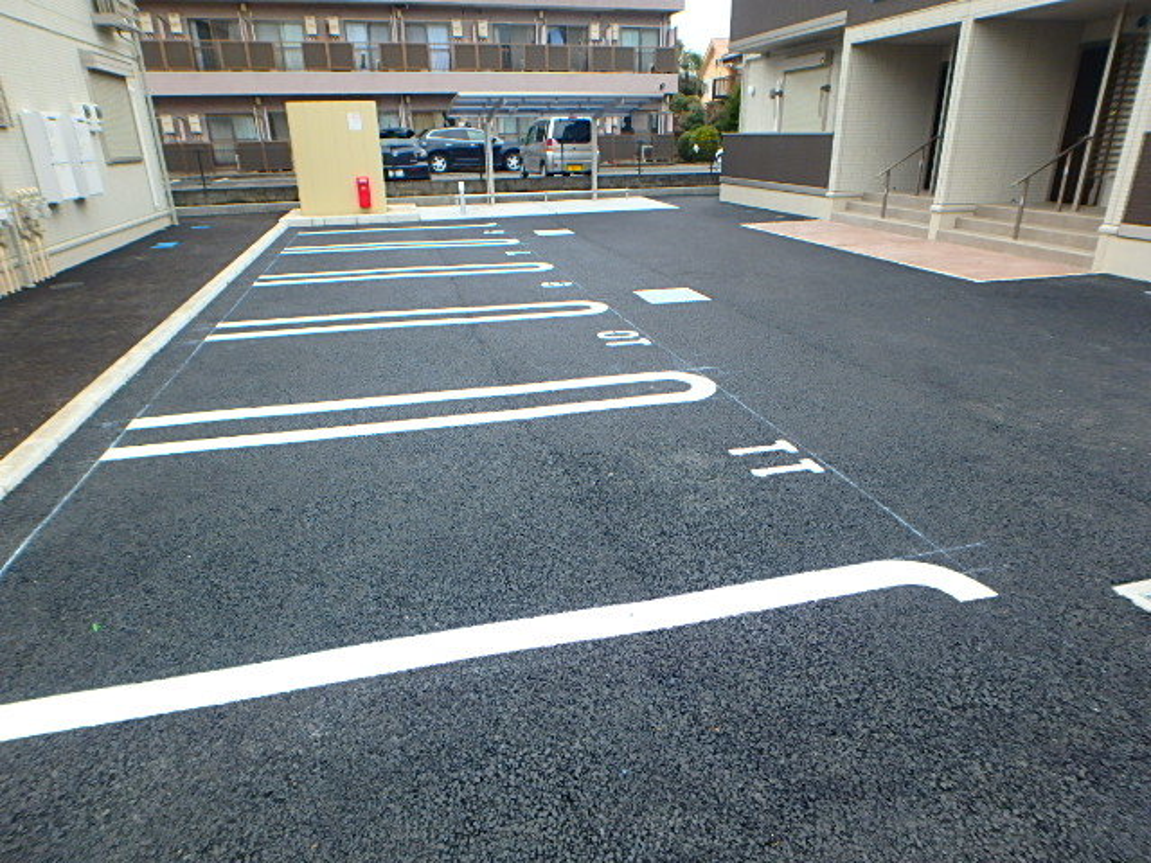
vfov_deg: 63.4
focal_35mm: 21
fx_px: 698
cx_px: 576
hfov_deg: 79.0
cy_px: 432
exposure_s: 1/160
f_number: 3.5
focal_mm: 3.7
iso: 125
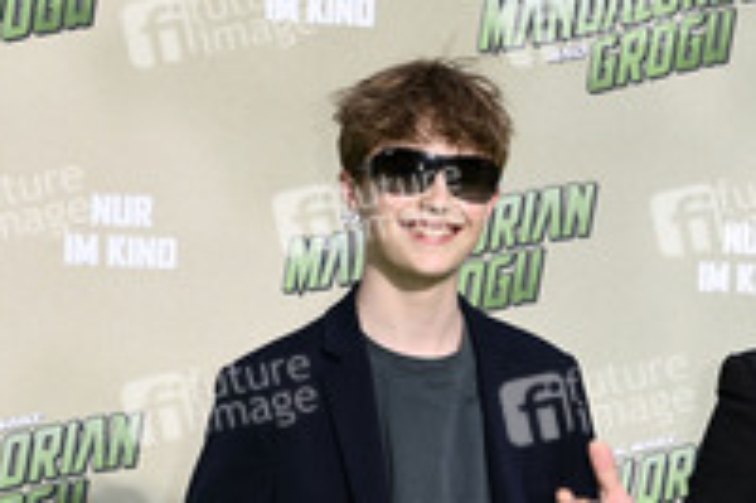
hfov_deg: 7.5
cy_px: 495
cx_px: 648
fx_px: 5770
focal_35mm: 275
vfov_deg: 5.0
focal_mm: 122
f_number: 6.3
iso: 500
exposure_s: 1/250
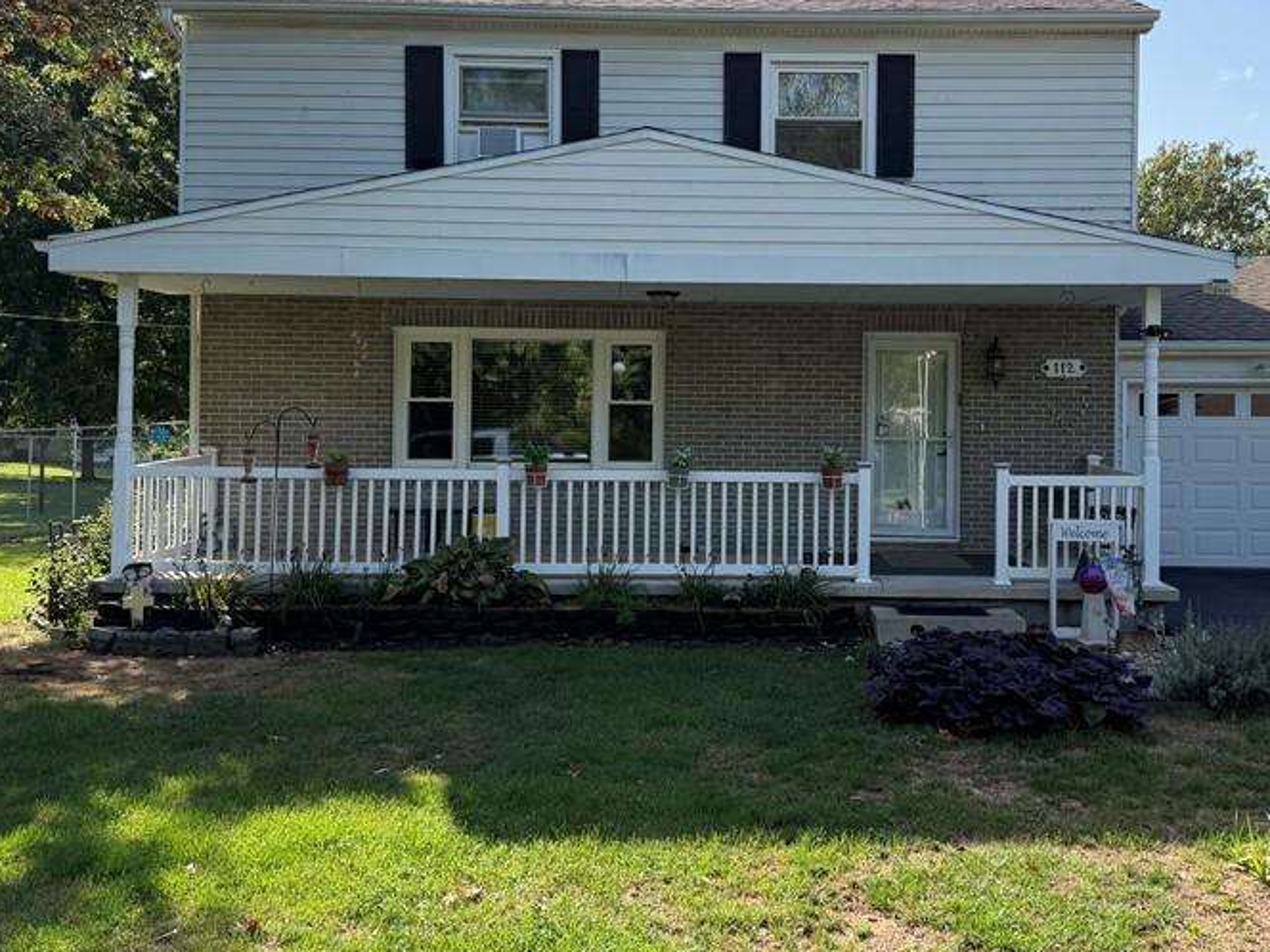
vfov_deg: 38.6
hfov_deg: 49.9
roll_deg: -0.6
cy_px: 396
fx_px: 1357
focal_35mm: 37
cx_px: 754
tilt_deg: -0.2
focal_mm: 6.76
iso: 100
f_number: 1.78
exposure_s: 1/3021
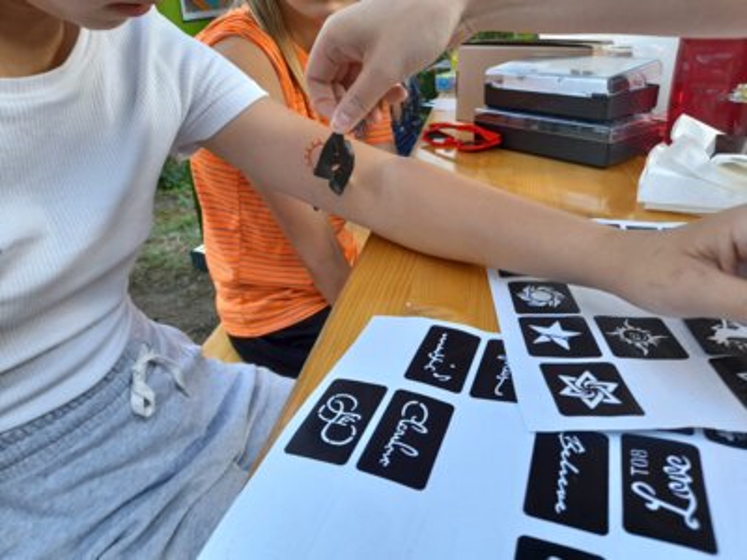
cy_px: 280
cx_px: 374
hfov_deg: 69.4
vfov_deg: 54.9
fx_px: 539
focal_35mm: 25
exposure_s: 1/50
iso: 25
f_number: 2
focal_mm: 4.6
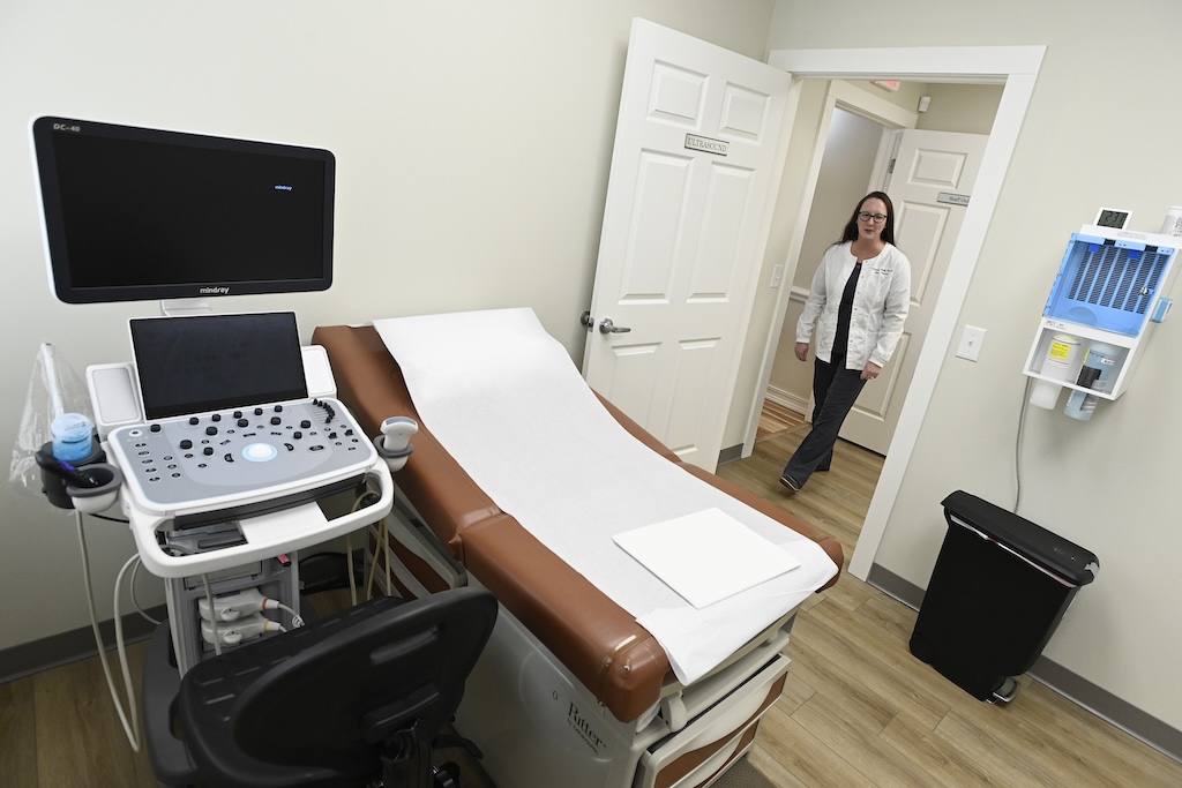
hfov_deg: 93.3
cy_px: 394
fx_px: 558
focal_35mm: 17
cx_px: 591
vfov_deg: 70.5
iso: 3200
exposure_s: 1/320
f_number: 5.6
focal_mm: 17
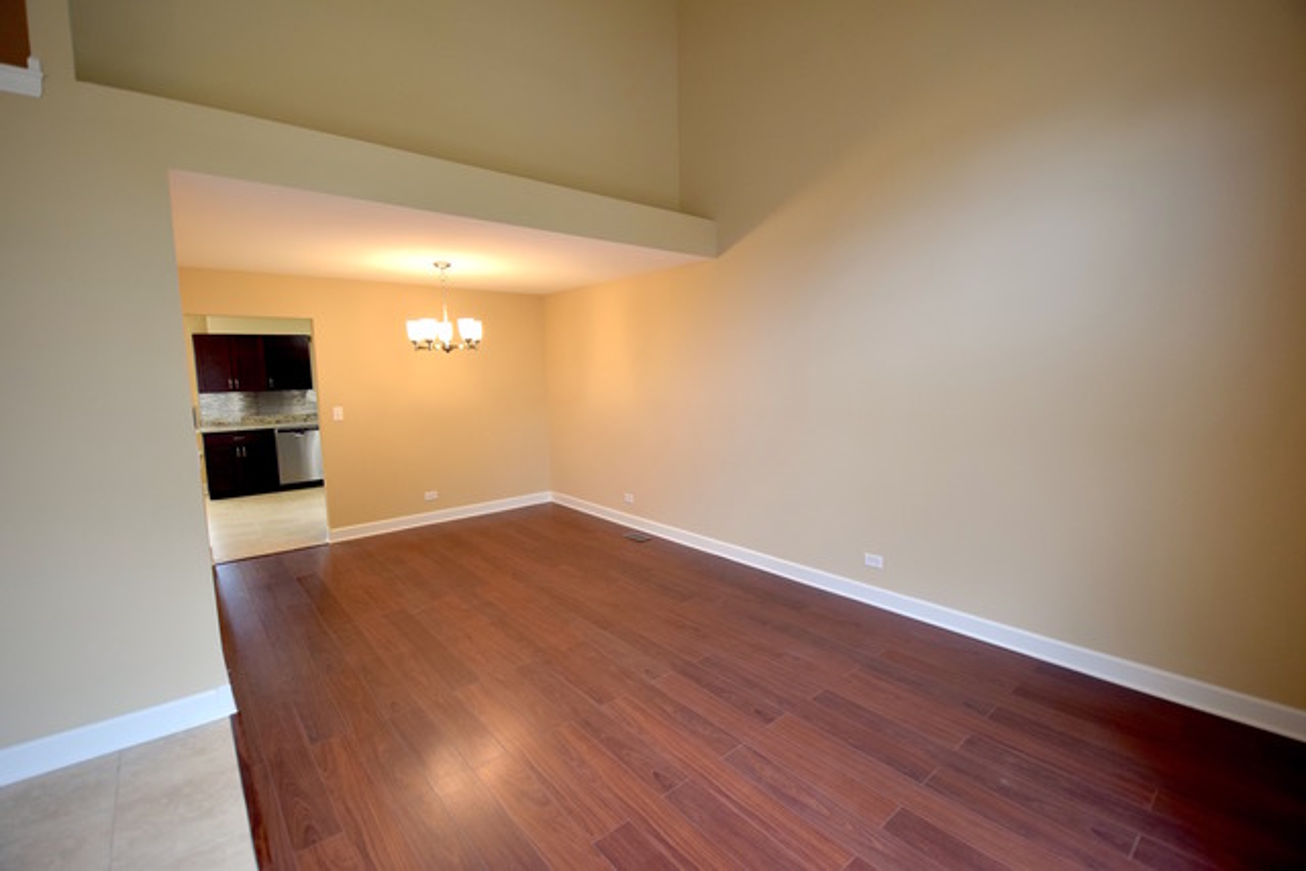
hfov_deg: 100.4
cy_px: 436
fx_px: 544
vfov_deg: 77.4
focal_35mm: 15
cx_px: 653
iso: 500
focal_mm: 10
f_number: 4
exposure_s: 1/60
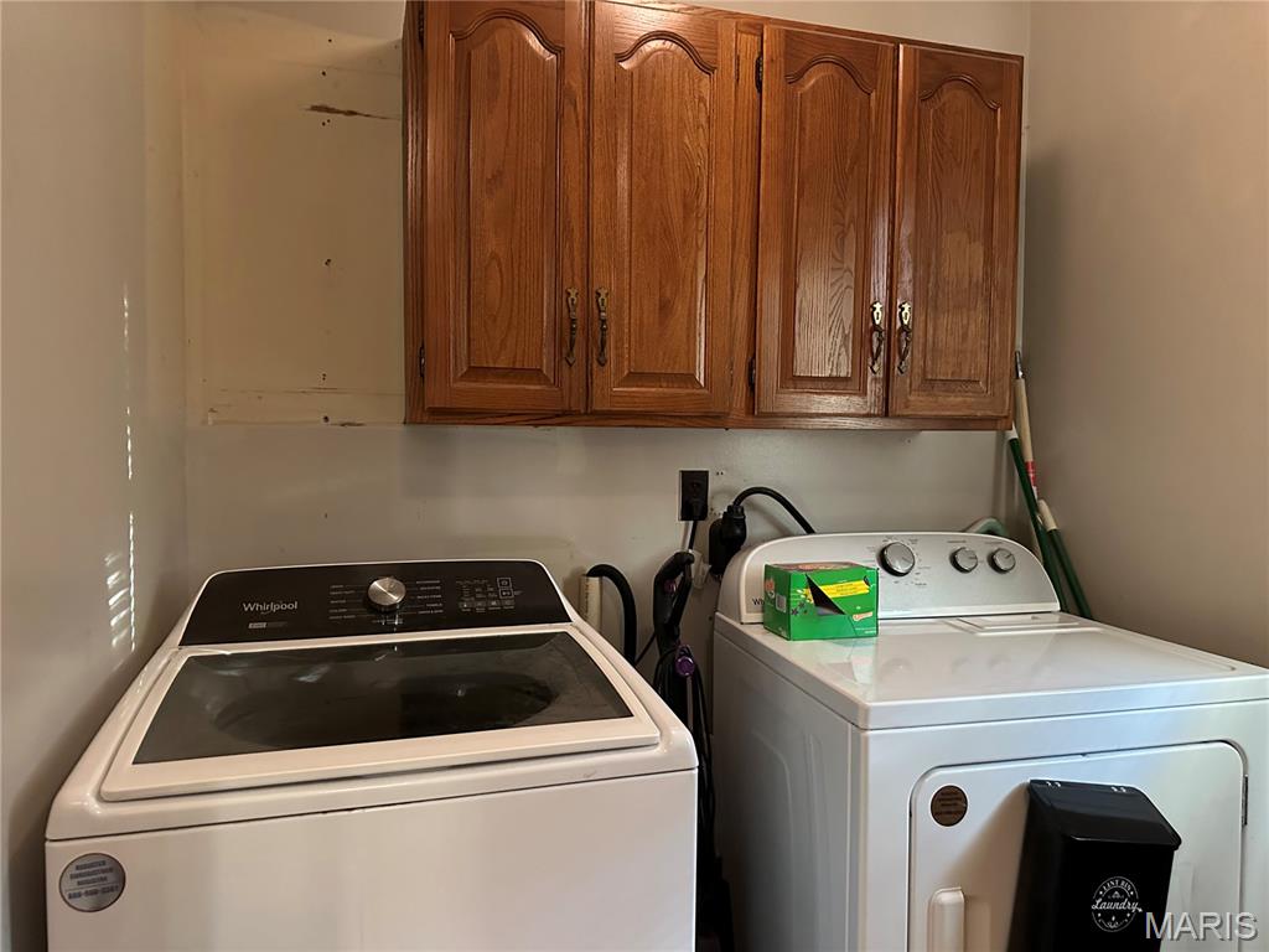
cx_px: 634
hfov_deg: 71.6
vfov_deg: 56.8
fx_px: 880
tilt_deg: -1.6
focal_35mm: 24
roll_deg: -0.1
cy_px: 476
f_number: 1.78
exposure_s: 1/40
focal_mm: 6.86
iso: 1000
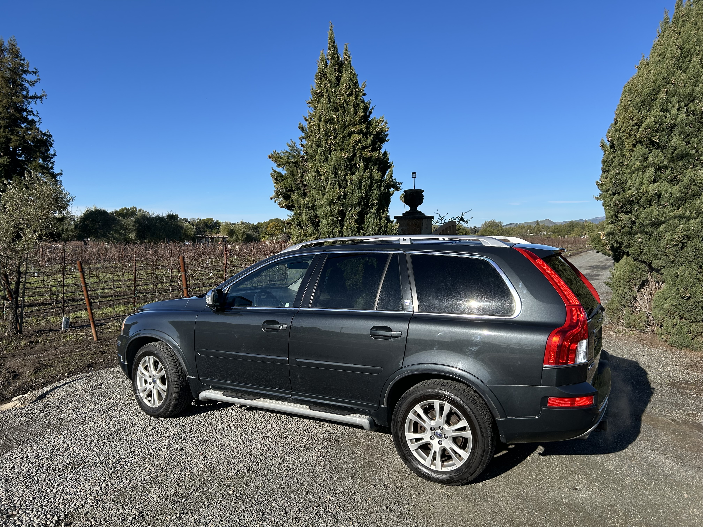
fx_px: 528
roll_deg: +0.4
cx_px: 352
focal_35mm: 26
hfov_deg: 67.3
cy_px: 264
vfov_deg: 53.1
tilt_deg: -1.3
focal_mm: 5.7
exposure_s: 1/3460
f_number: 1.5
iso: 50
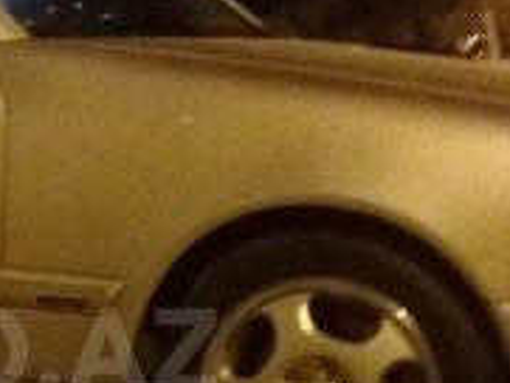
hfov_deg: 16.8
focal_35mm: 113
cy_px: 351
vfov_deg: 13.0
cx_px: -70
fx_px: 1666
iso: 800
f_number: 2.2
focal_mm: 3.3
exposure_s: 1/17
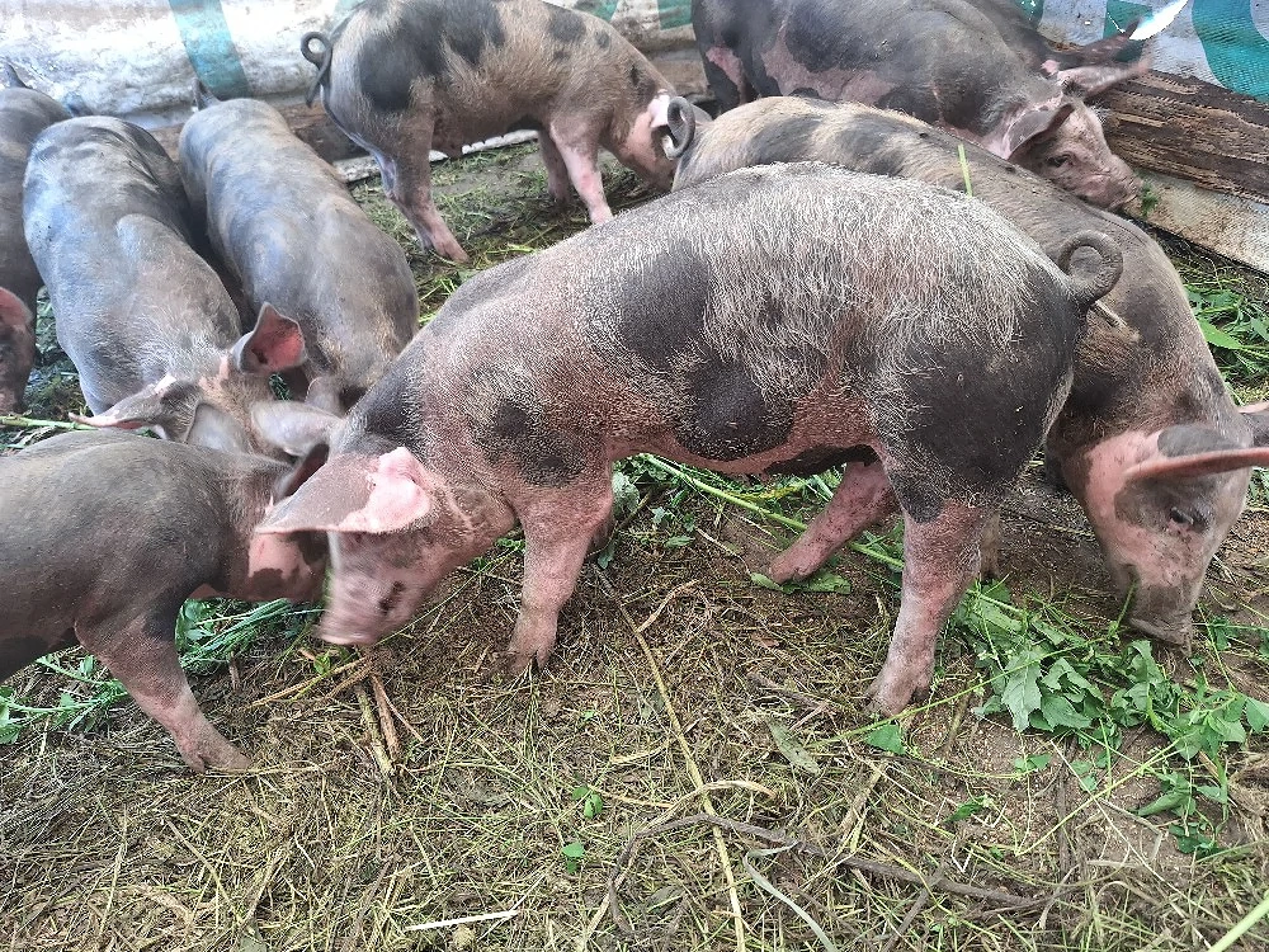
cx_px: 634
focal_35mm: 23
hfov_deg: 73.9
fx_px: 843
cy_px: 476
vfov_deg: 58.9
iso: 100
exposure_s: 1/50
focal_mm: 5.54
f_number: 1.8
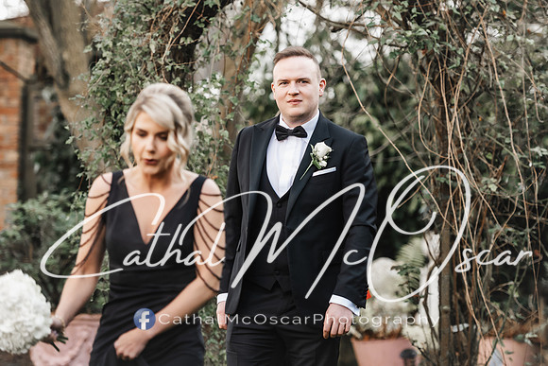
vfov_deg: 9.6
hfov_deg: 14.4
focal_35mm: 143
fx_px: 2175
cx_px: 313
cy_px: 157
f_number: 2.8
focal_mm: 125
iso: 800
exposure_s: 1/320
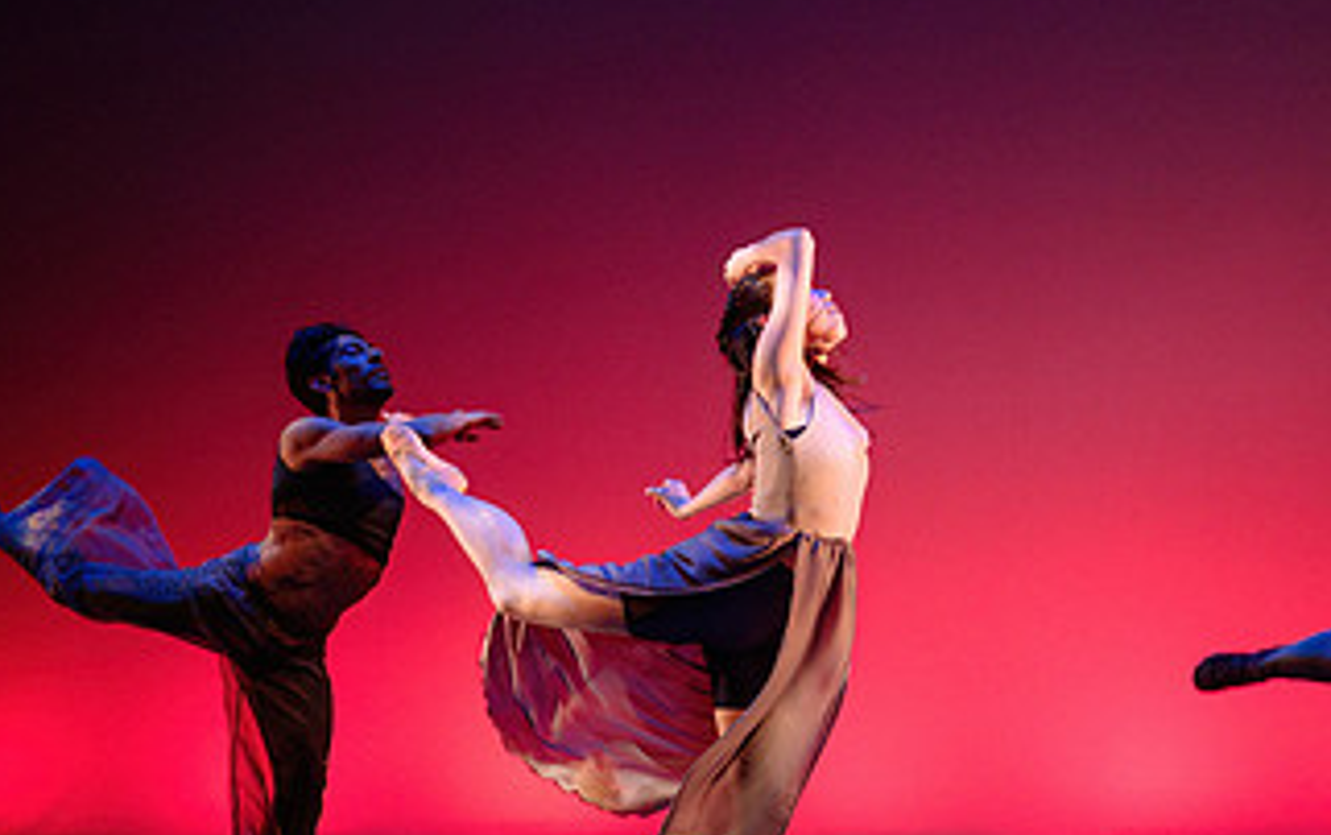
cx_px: 1018
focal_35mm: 56
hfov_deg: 35.3
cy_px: 541
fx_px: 2033
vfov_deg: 23.1
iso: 1000
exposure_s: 1/400
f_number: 1.4
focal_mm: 24
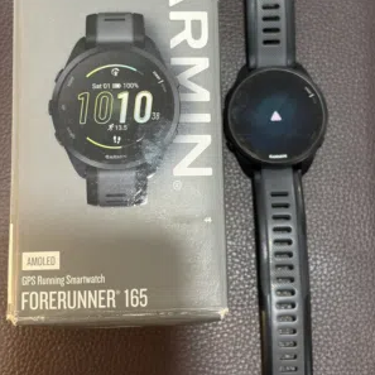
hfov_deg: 27.7
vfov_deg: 27.6
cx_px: 188
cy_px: 134
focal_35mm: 62
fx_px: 760
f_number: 1.6
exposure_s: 1/50
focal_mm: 5.96
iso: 125
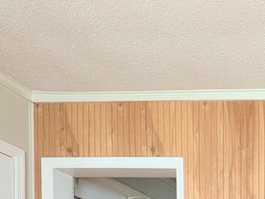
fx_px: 398
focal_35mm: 52
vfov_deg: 21.0
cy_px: 340
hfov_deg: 26.8
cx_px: 393
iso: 66
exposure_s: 1/40
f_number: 1.95
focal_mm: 2.23
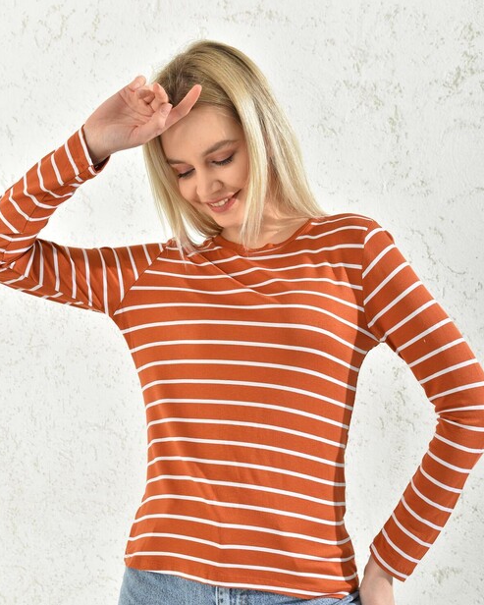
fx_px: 716
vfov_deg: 45.7
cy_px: 336
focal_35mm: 40
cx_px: 242
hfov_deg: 37.3
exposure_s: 1/160
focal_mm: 35
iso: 100
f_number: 7.1
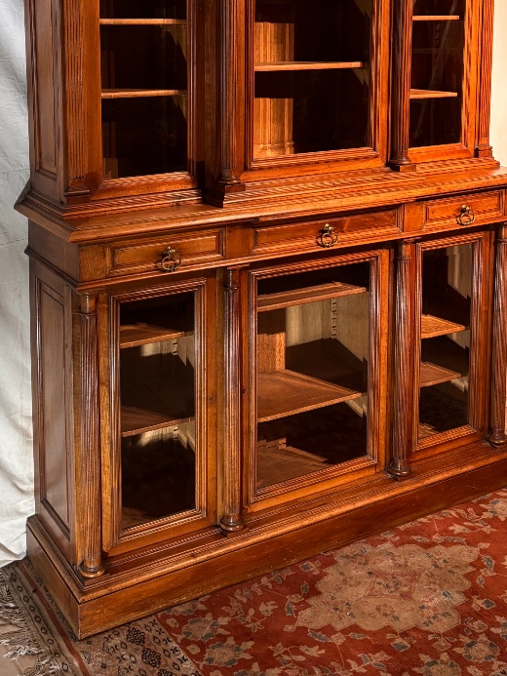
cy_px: 125
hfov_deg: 32.0
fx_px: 879
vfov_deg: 40.2
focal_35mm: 45
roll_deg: +0.1
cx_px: 179
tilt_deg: -7.5
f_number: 1.6
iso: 160
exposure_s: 1/50
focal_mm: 5.96
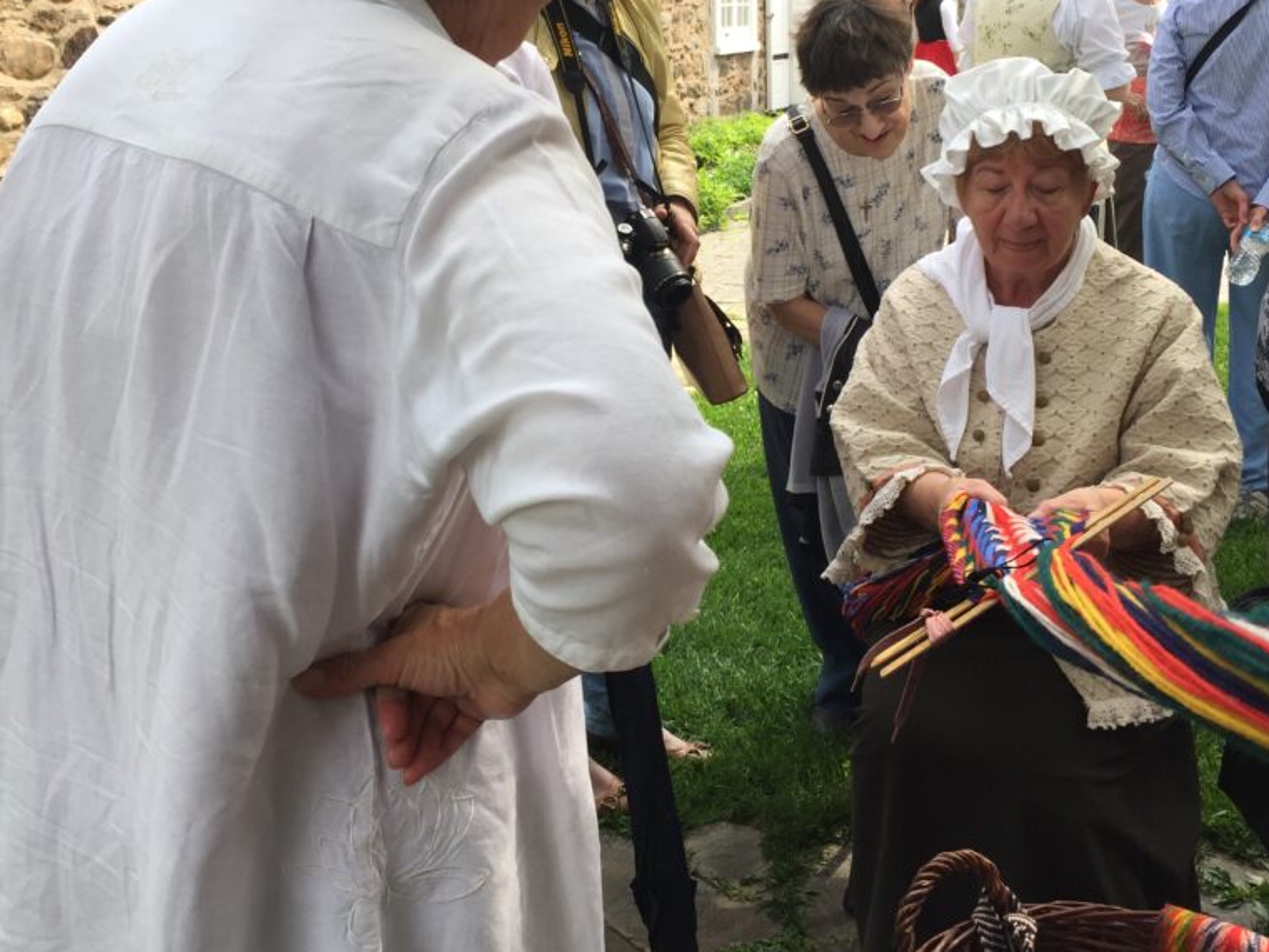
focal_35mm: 39
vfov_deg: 36.6
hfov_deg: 47.9
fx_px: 1430
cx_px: 637
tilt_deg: -10.6
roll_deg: +2.3
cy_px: 343
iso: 32
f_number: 2.2
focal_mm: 4.15
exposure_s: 1/430
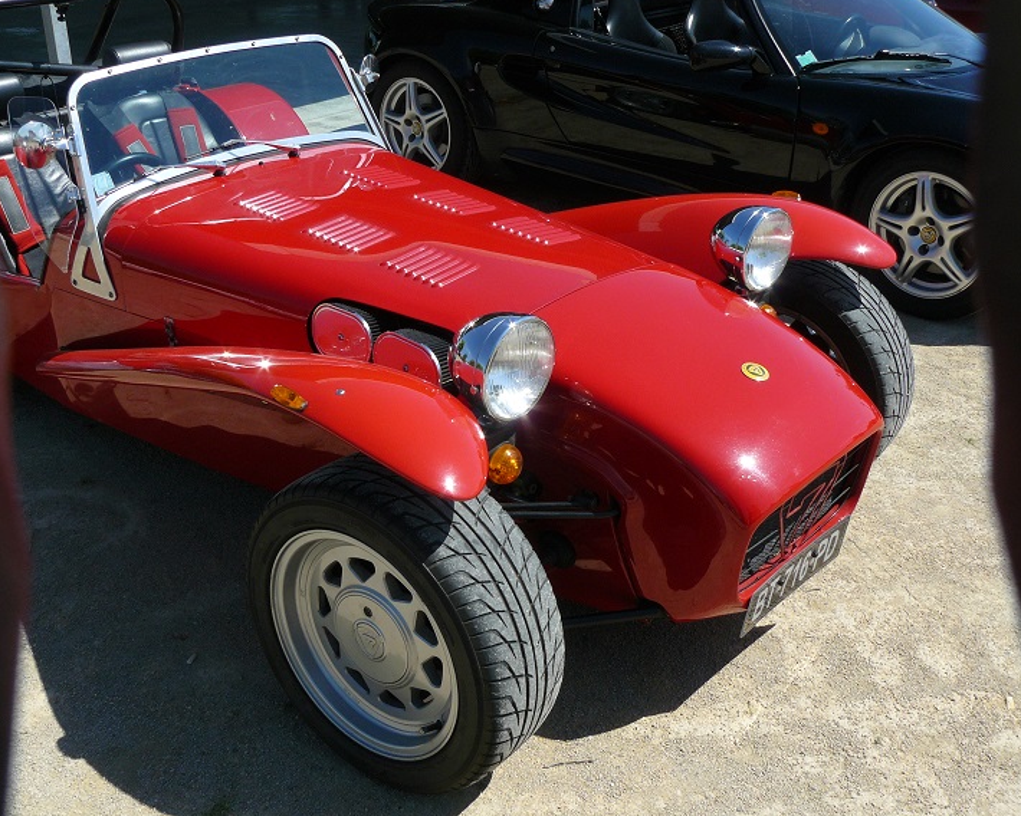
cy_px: 404
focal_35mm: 38
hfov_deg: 47.9
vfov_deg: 39.2
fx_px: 1148
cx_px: 483
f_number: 5.6
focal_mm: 6
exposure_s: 1/400
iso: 100
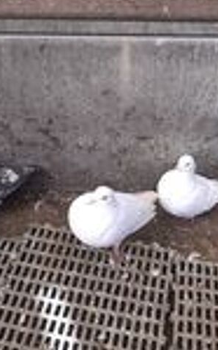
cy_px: 200
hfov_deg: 34.4
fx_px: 352
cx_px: 124
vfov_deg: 52.6
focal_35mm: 37
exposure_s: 1/157
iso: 40
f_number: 1.7
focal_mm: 3.92
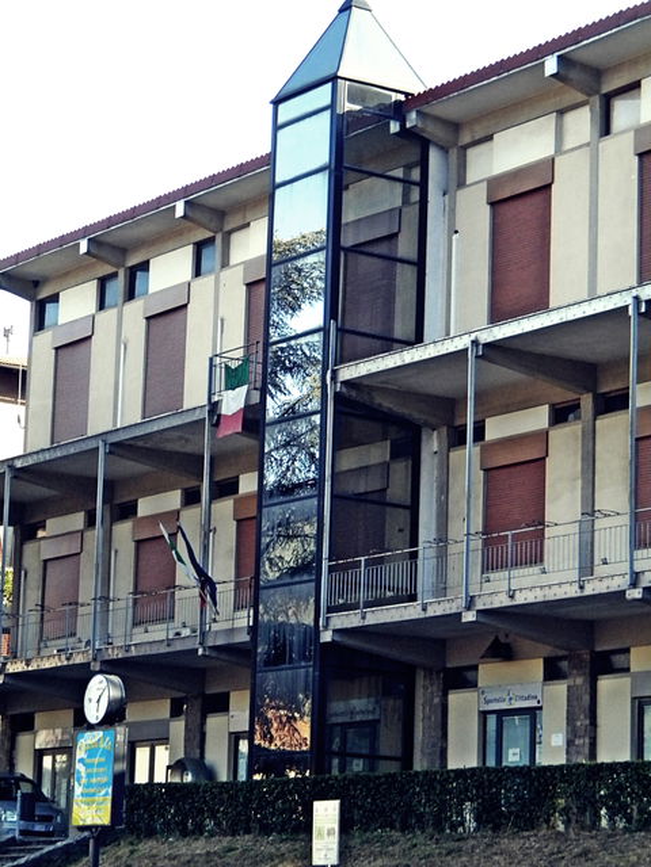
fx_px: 2633
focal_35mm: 105
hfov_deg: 14.1
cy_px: 434
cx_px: 326
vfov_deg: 18.7
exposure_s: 1/277
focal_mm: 18.9
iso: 400
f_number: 5.9
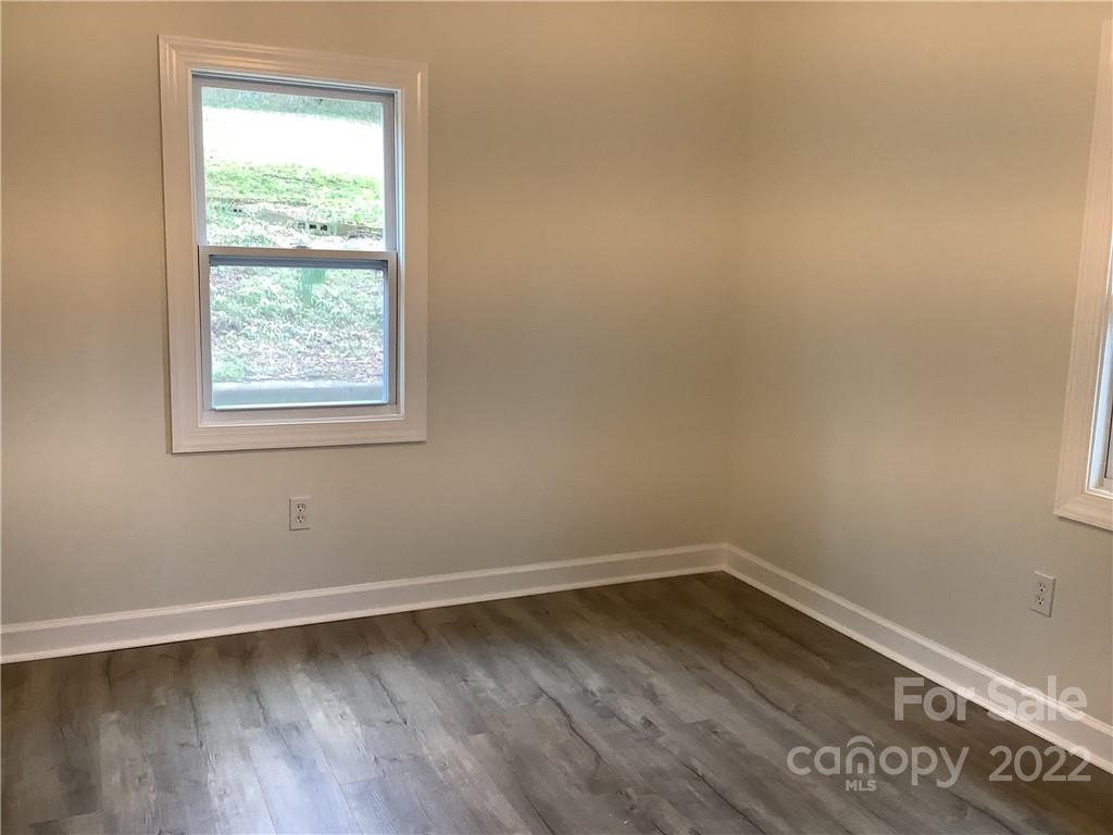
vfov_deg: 45.4
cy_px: 418
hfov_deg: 58.4
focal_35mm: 31
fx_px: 997
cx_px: 556
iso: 100
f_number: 2.4
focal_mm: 3.3
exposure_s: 1/50
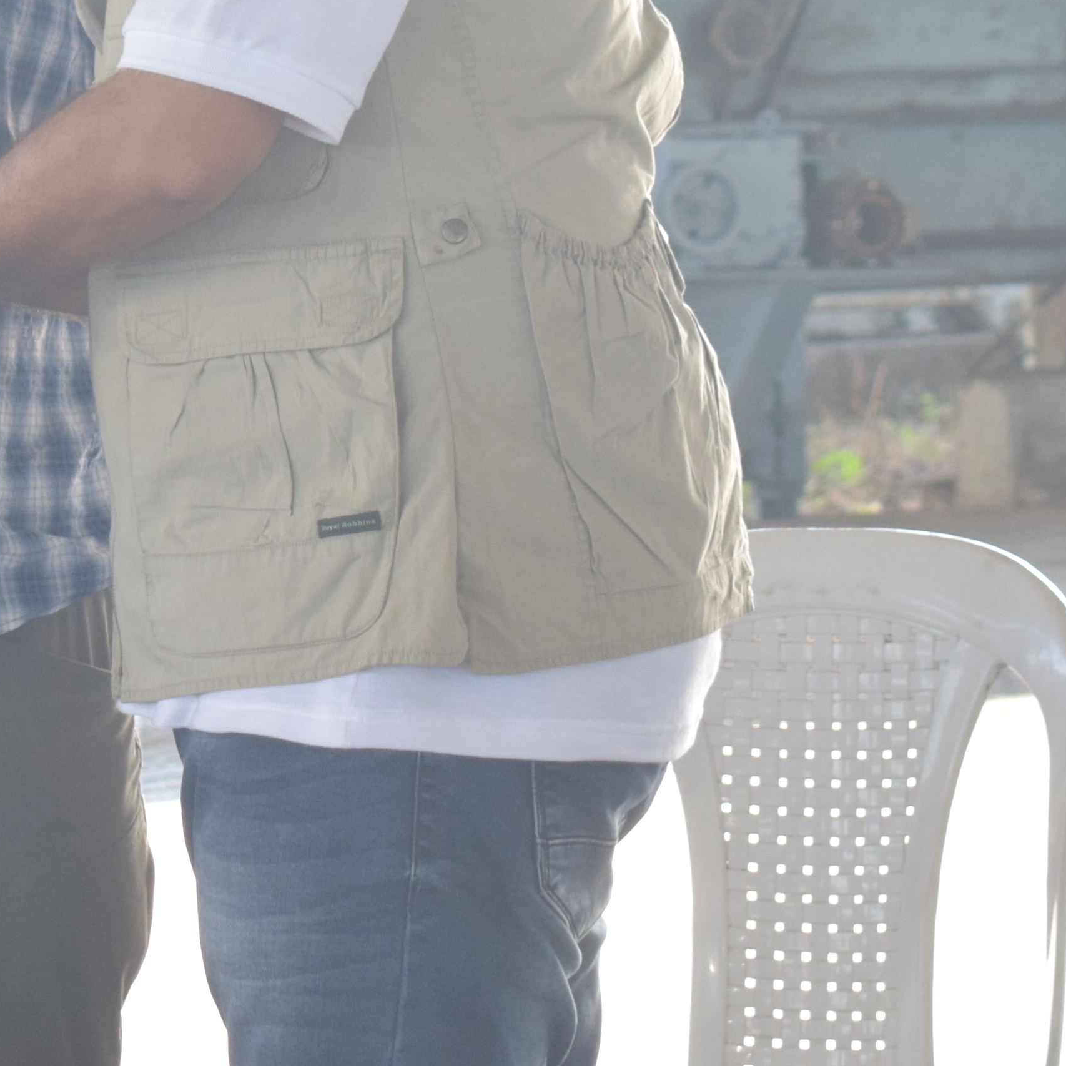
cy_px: 97
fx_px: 8588
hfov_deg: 7.1
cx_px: 56
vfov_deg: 7.1
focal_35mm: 246
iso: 800
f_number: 7.1
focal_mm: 55
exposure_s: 1/125
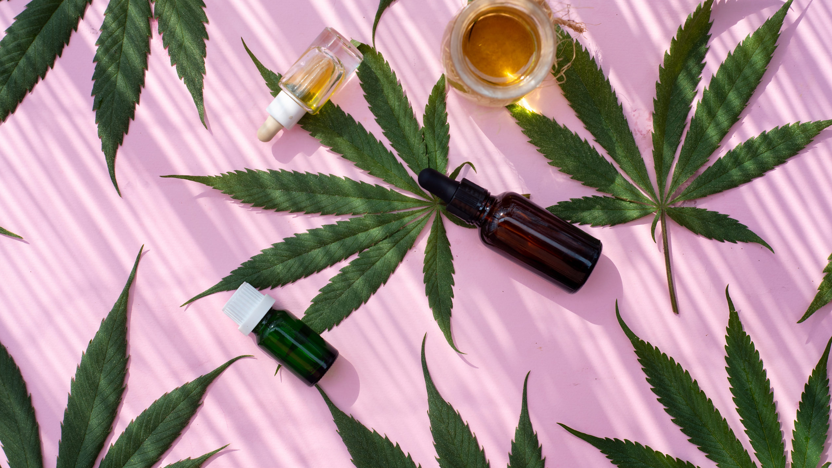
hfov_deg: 39.2
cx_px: 412
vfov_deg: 22.6
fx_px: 1169
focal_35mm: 53
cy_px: 208
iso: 160
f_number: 5.6
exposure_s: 1/400
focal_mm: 50
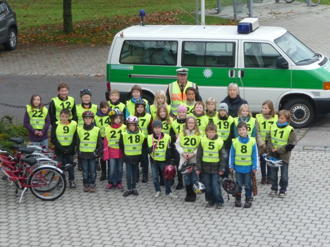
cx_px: 165
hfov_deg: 17.6
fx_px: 1068
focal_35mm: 112
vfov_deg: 13.2
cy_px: 124
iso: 200
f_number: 4.7
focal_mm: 19.1
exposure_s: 1/50
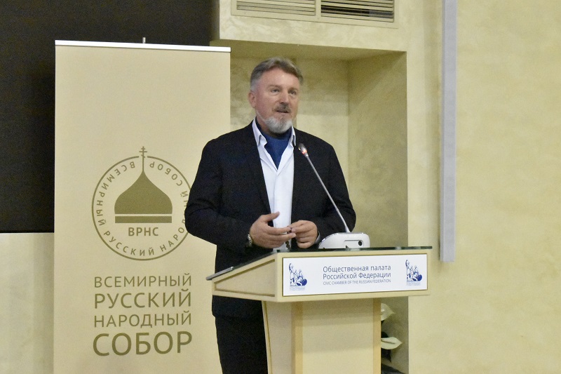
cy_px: 187
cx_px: 280
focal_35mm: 82
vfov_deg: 16.5
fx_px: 1285
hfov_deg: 24.6
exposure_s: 1/40
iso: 25600
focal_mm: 55
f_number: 18
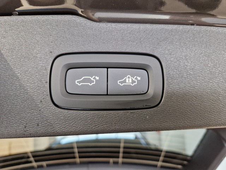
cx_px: 113
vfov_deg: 58.9
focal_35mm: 23
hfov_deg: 73.9
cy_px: 85
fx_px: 150
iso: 640
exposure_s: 1/100
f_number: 1.8
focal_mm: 5.4
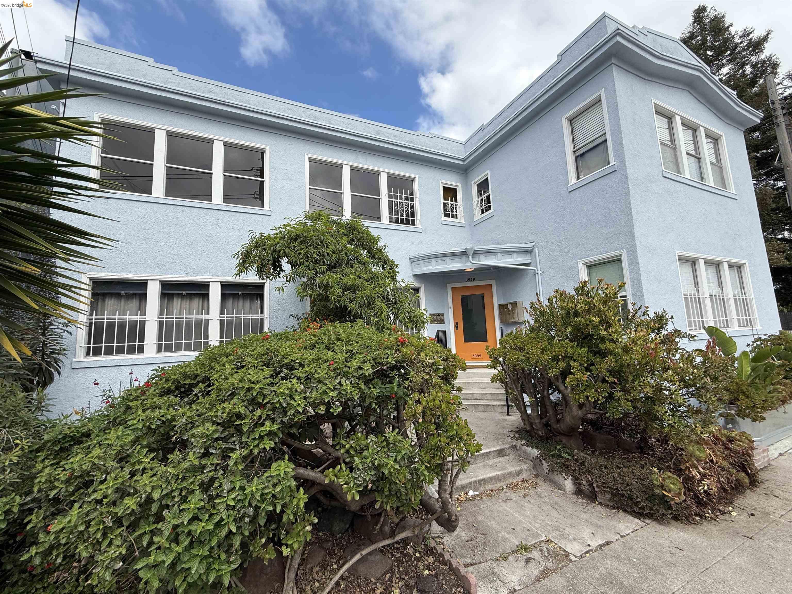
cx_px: 396
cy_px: 297
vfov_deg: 85.7
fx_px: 320
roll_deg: +1.9
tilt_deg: +6.5
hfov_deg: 102.1
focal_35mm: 14
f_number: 2.2
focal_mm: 2.22
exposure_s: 1/1001
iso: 50
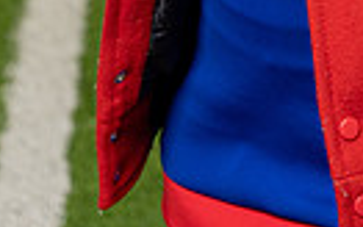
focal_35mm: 231
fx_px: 2286
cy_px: -379
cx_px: 393
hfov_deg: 9.0
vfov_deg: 5.4
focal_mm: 66
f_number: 4.5
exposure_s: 1/250
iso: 640
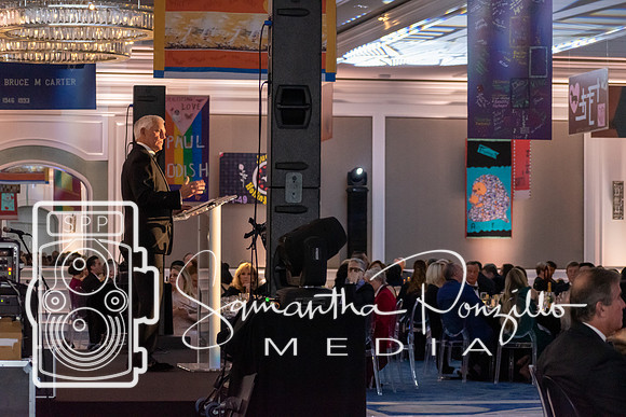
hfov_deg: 16.6
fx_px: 2139
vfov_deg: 11.2
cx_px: 313
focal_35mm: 123
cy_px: 208
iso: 3200
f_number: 4.8
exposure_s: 1/60
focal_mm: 82
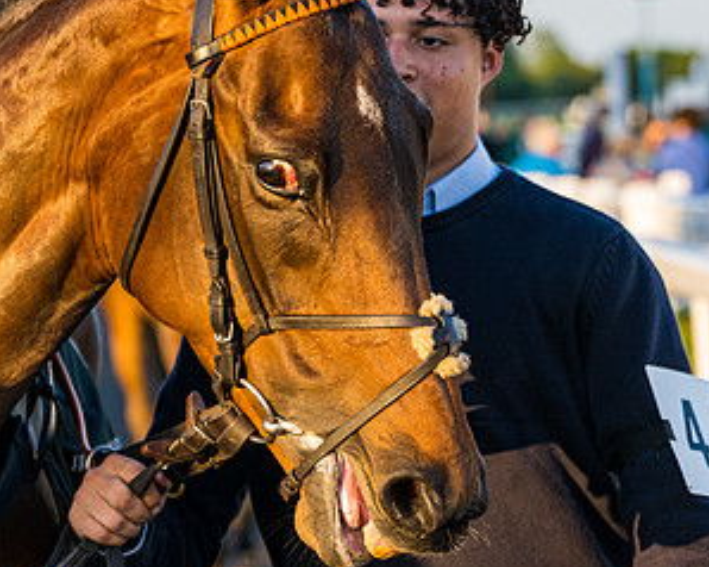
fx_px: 4257
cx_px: 509
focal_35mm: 203
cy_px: 364
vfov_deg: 7.6
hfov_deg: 9.5
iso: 400
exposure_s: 1/800
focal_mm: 82
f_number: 4
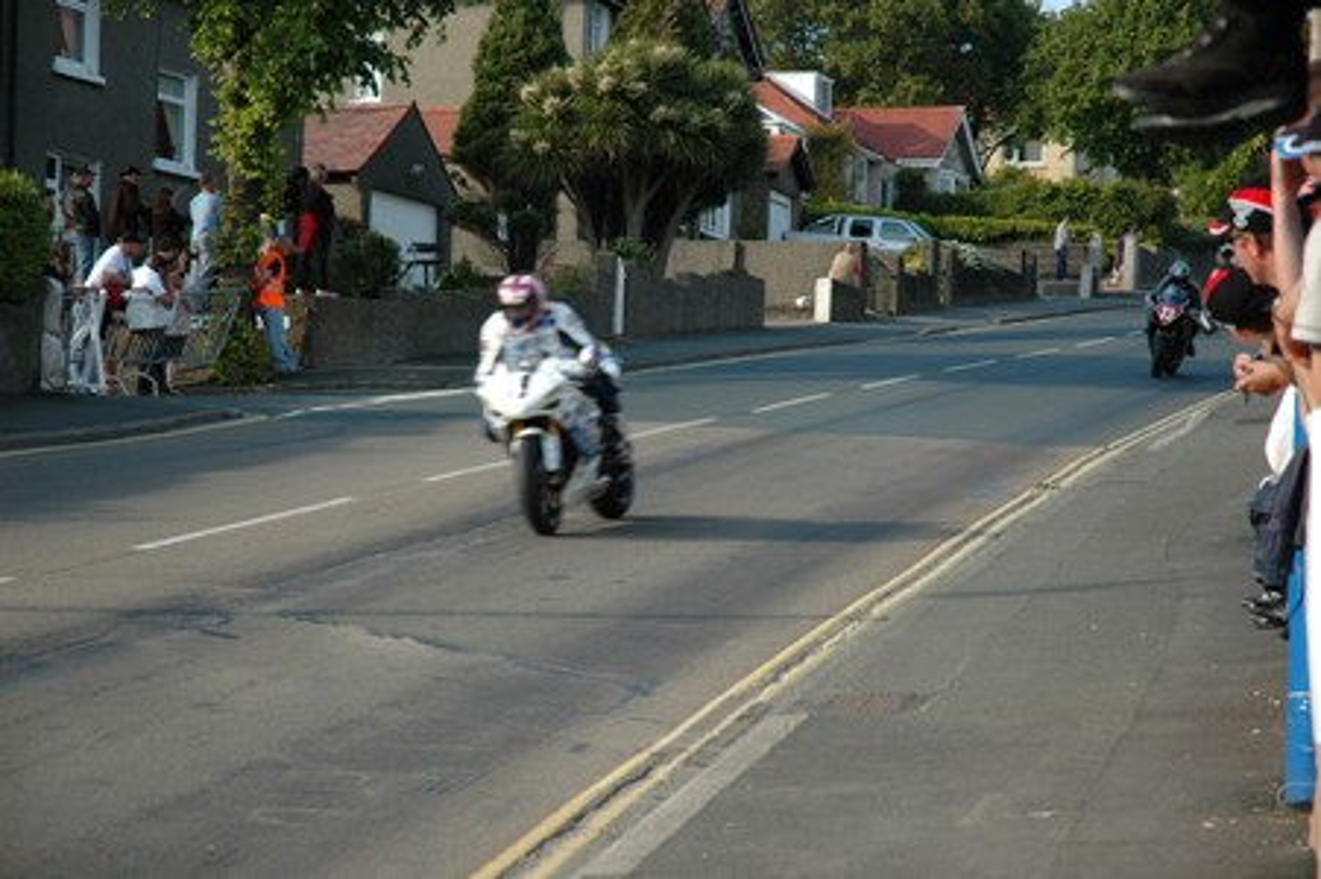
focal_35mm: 105
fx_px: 3850
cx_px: 660
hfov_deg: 19.5
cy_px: 440
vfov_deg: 13.0
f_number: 4.5
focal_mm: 70
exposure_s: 1/320
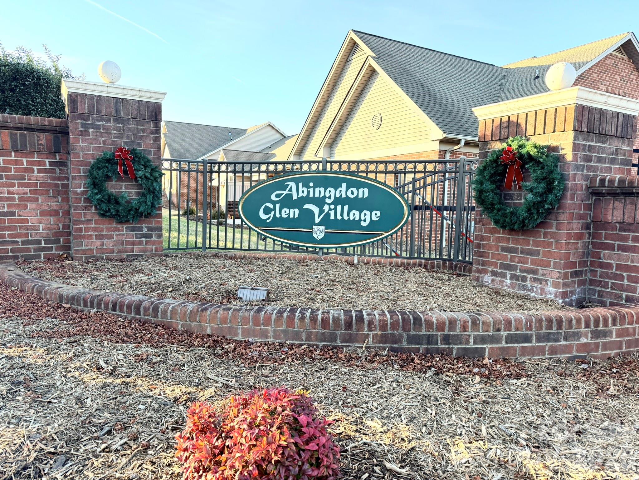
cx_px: 320
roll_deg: -1.1
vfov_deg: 56.8
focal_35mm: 24
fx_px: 443
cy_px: 240
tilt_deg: -5.5
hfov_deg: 71.6
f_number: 1.78
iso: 100
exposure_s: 1/702
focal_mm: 6.76
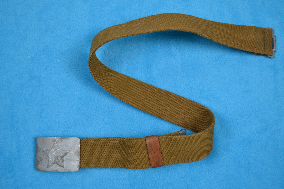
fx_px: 331
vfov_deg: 31.9
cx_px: 142
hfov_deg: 46.4
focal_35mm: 42
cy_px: 94
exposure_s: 1/60
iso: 450
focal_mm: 28
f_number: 4
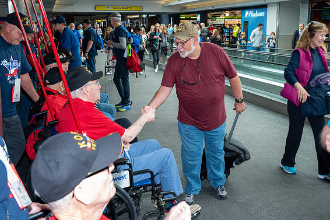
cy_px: 108
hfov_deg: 45.4
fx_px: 394
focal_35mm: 43
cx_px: 168
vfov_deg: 31.2
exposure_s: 1/80
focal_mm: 42
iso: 1600
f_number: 8
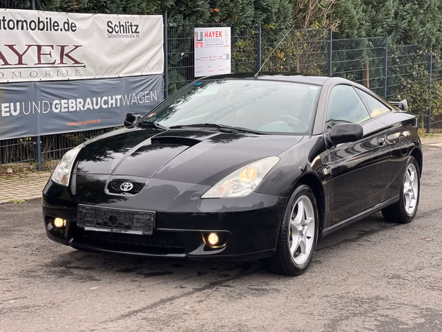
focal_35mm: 77
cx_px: 221
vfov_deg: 19.1
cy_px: 166
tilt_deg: -8.3
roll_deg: +0.4
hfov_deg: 25.3
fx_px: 983
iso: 40
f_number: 2.8
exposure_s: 1/121
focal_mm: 9
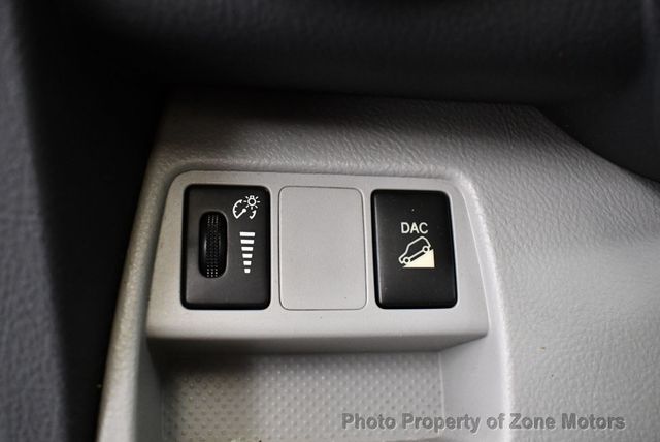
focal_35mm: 36
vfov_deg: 36.9
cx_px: 330
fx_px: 661
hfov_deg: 53.1
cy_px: 221
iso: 3200
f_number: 3.5
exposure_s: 1/100
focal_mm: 18
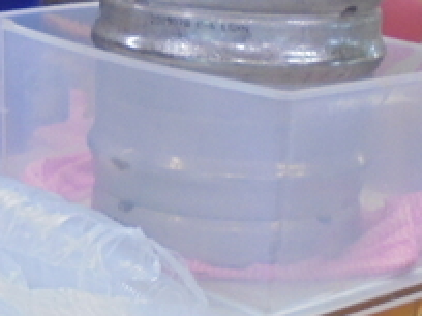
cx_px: 112
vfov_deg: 13.8
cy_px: 432
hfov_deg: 19.1
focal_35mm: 102
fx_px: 1243
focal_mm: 4.6
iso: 250
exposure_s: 1/30
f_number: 3.5
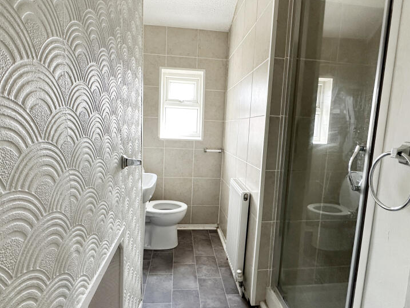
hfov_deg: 81.7
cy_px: 159
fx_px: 237
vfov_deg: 66.0
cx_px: 210
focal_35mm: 20
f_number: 2.2
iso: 160
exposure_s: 1/99
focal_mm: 2.22
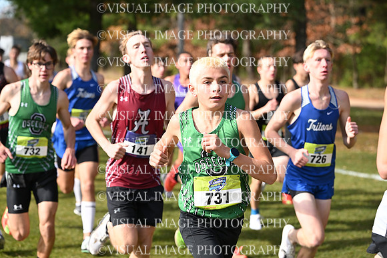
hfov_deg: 22.6
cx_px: 194
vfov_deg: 15.2
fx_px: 968
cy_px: 129
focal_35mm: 90
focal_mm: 90
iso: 250
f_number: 3.5
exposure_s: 1/1000
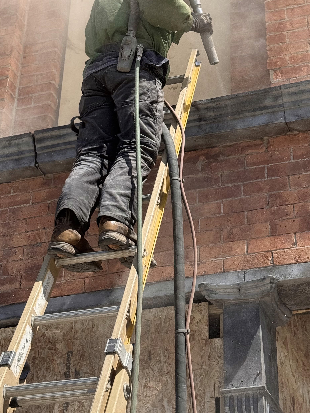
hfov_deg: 18.9
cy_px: 111
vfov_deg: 24.8
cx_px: 186
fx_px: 931
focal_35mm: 78
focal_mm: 6.76
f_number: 1.78
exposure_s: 1/4310
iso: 64
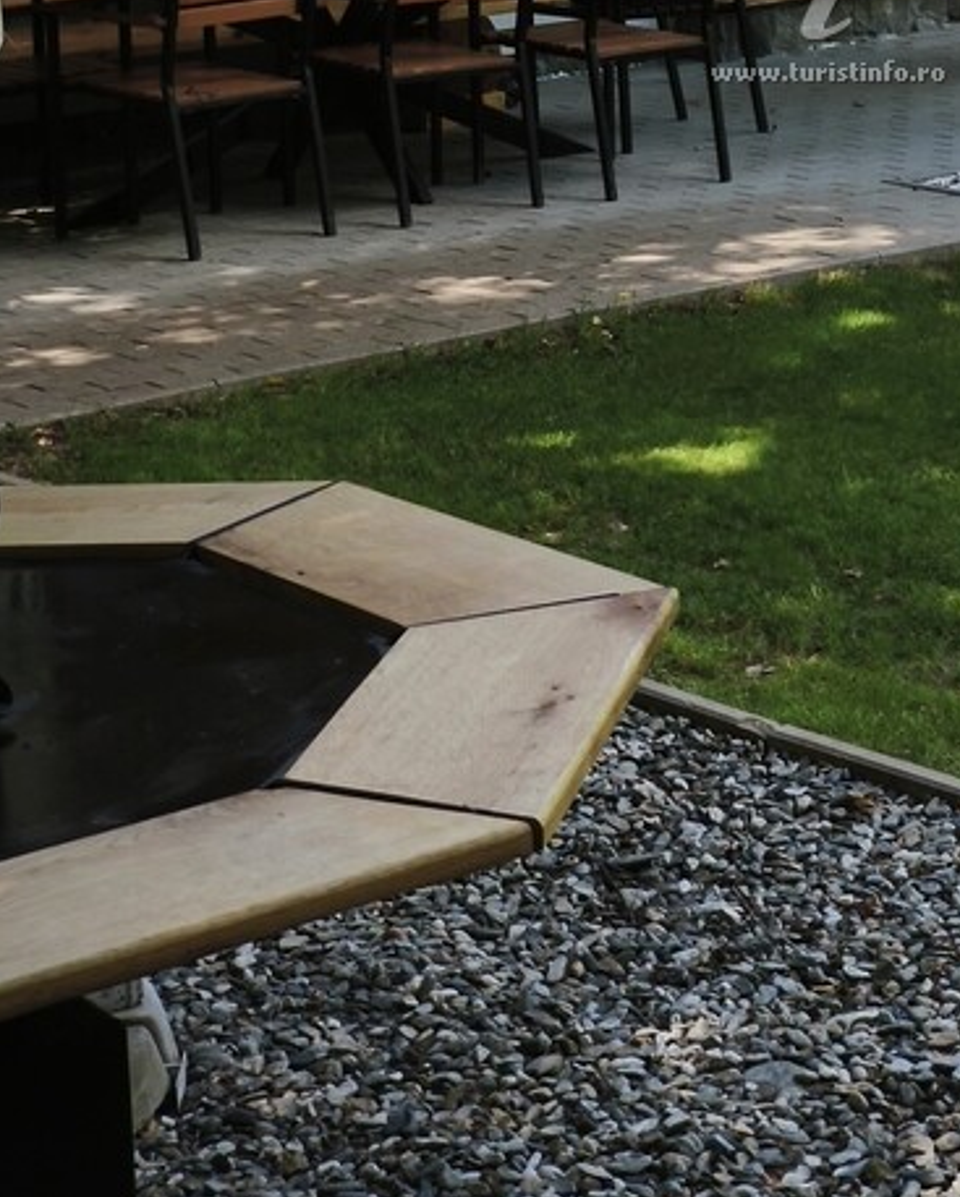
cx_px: 829
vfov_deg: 17.2
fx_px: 3867
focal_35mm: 109
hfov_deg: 14.0
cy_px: 0
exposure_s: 1/169
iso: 100
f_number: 1.9
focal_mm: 7.1
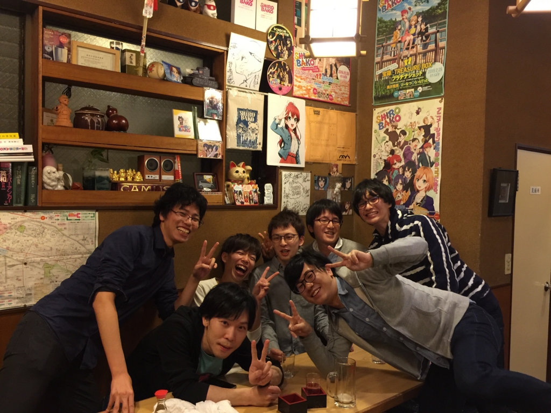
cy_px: 206
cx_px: 276
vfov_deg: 48.2
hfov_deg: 61.7
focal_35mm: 29
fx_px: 462
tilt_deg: +0.4
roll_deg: -1.6
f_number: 2.2
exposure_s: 1/15
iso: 125
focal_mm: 4.15
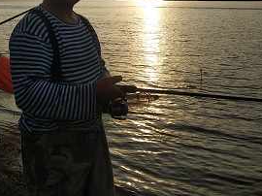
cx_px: 115
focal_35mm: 53
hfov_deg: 36.2
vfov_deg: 26.3
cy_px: 9
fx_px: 401
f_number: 2.2
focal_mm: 3.81
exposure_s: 1/1913
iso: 100
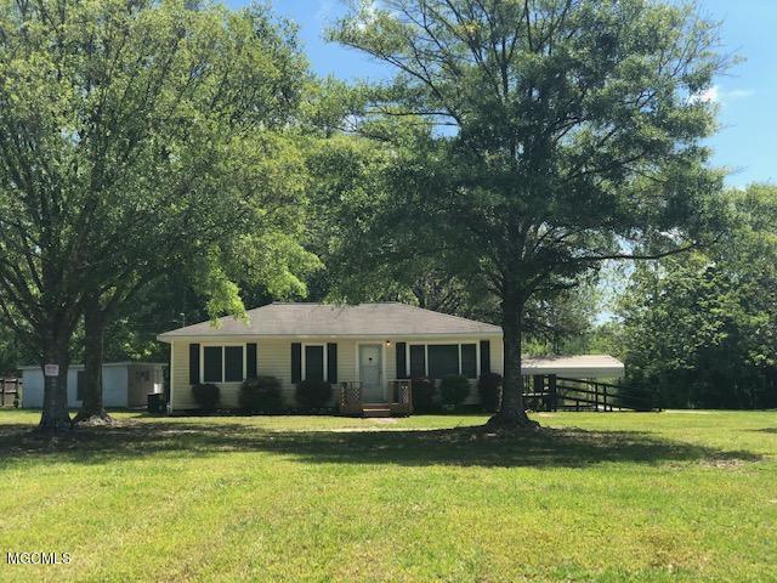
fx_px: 1167
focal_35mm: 52
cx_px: 388
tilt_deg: +4.9
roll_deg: +1.5
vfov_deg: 28.0
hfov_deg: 36.8
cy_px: 292
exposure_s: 1/539
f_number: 2.4
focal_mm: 6
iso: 16
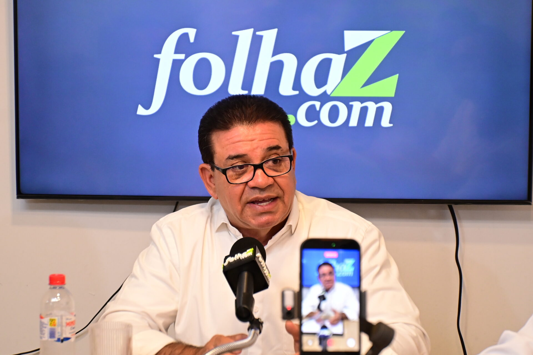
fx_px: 1554
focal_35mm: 105
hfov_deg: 19.5
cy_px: 178
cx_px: 266
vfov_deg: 13.0
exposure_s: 1/125
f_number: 4.5
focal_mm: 70
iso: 2000
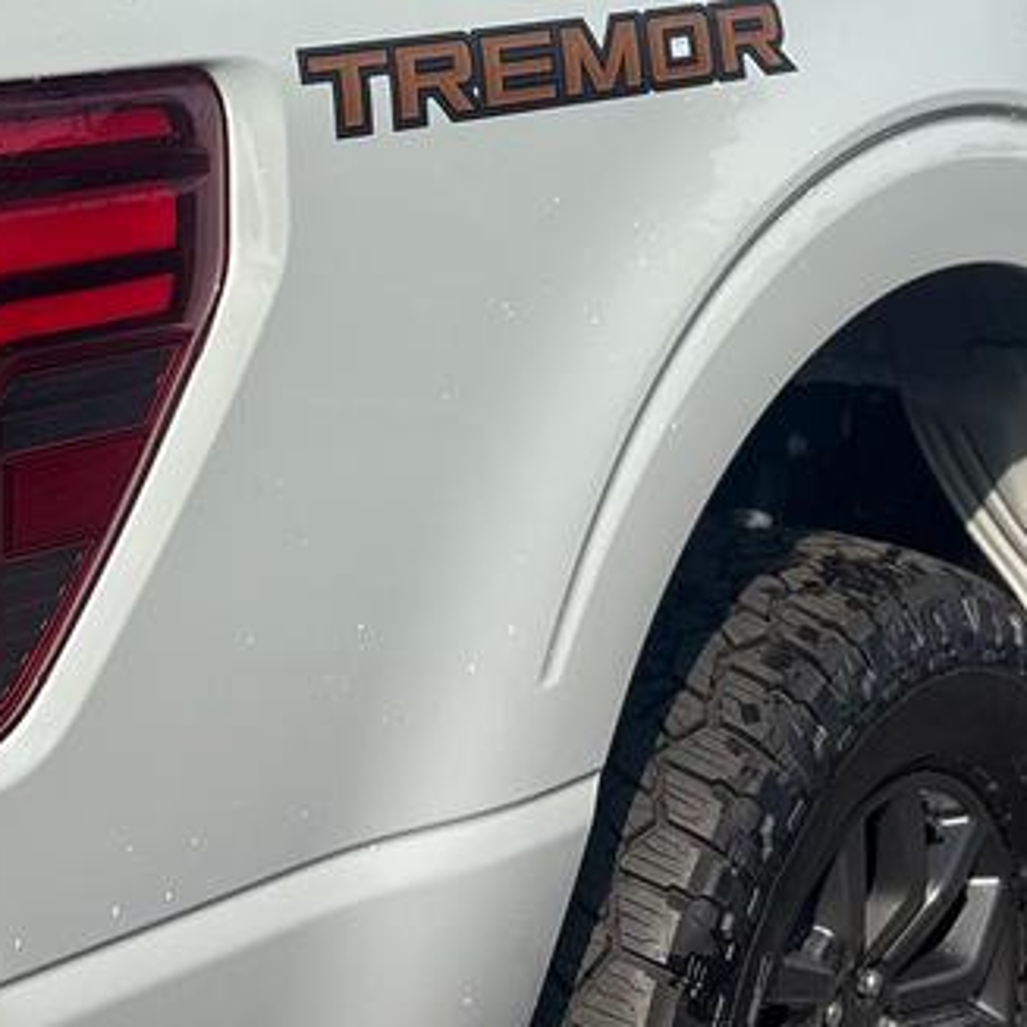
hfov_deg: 19.3
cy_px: 97
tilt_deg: -5.5
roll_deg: -0.9
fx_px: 3021
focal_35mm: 90
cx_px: 383
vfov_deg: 19.0
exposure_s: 1/3279
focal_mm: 5.96
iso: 50
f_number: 1.6
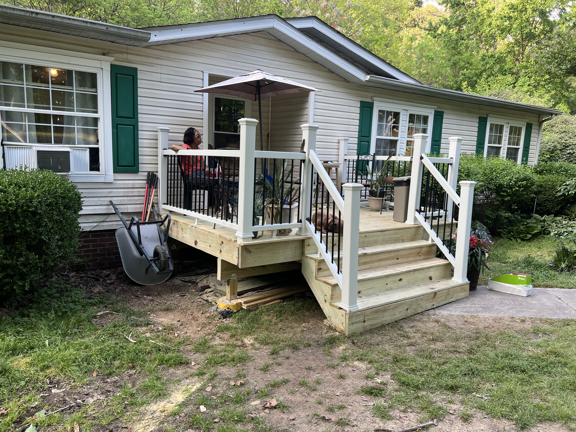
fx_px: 433
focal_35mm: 26
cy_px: 216
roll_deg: -1.9
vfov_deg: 53.1
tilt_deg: -9.6
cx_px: 288
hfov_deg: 67.3
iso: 40
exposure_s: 1/121
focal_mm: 5.7
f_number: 1.5
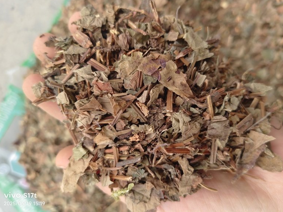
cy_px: 102
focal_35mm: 24
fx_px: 196
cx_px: 145
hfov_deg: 71.6
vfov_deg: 56.8
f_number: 1.88
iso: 50
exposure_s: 1/538
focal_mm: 5.5
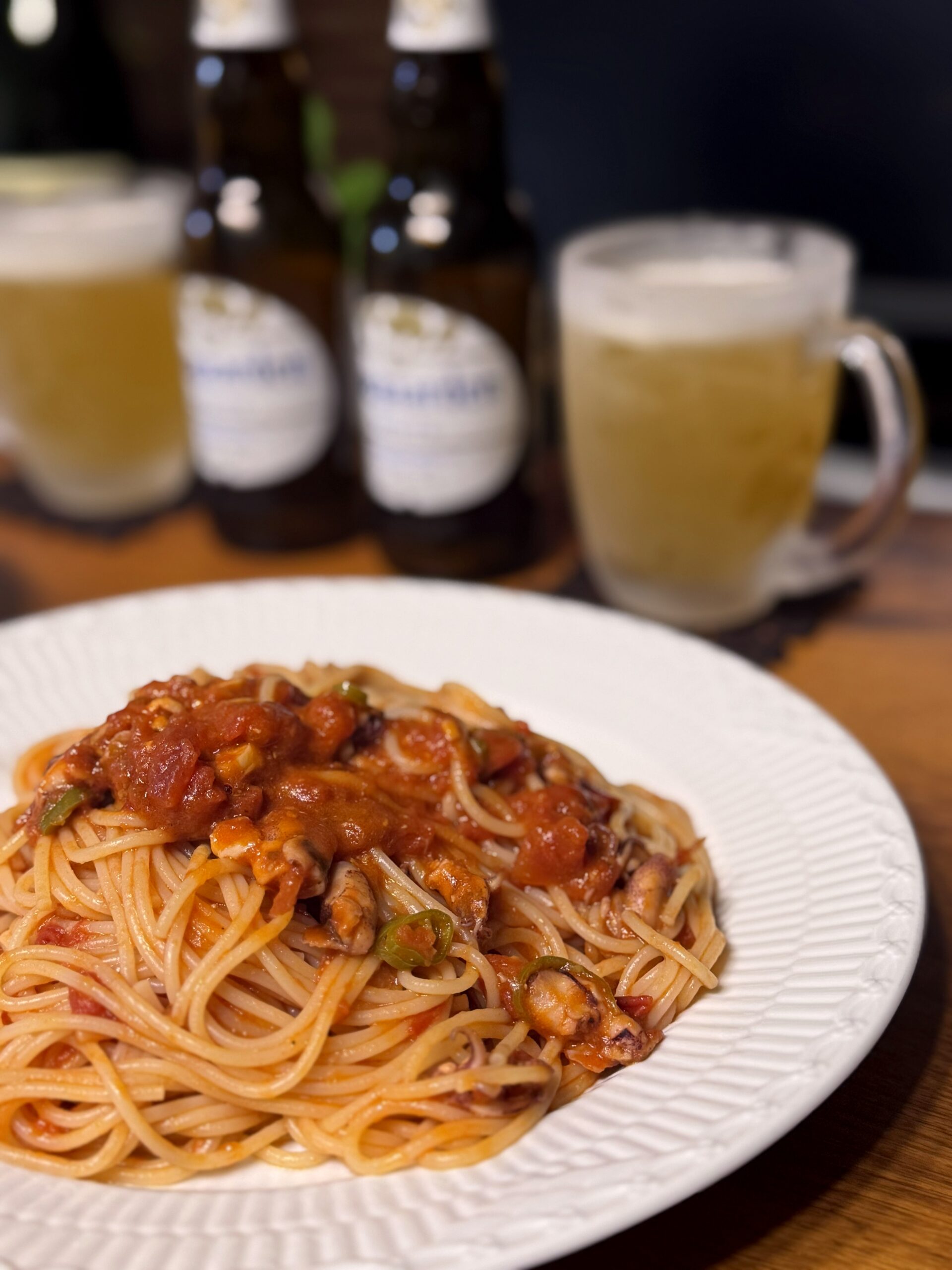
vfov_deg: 43.9
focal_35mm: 43
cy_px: 635
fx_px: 1577
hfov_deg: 33.6
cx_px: 476
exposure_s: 1/105
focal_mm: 6.76
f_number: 1.78
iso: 200
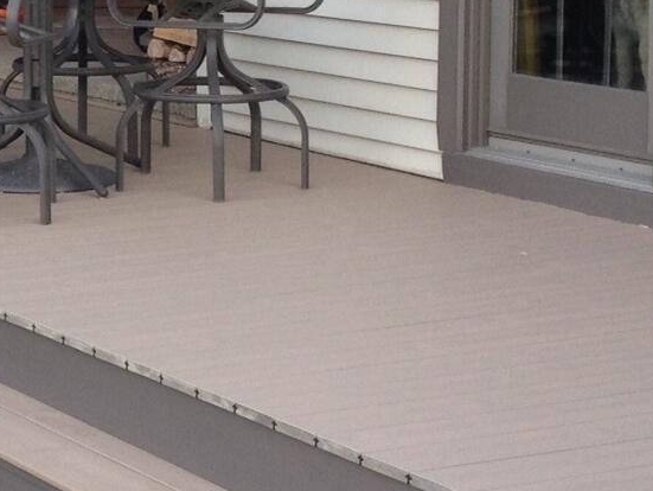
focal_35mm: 130
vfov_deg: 11.3
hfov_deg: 15.0
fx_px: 2454
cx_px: 63
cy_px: 45
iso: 50
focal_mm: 4.28
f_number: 2.4
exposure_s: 1/60
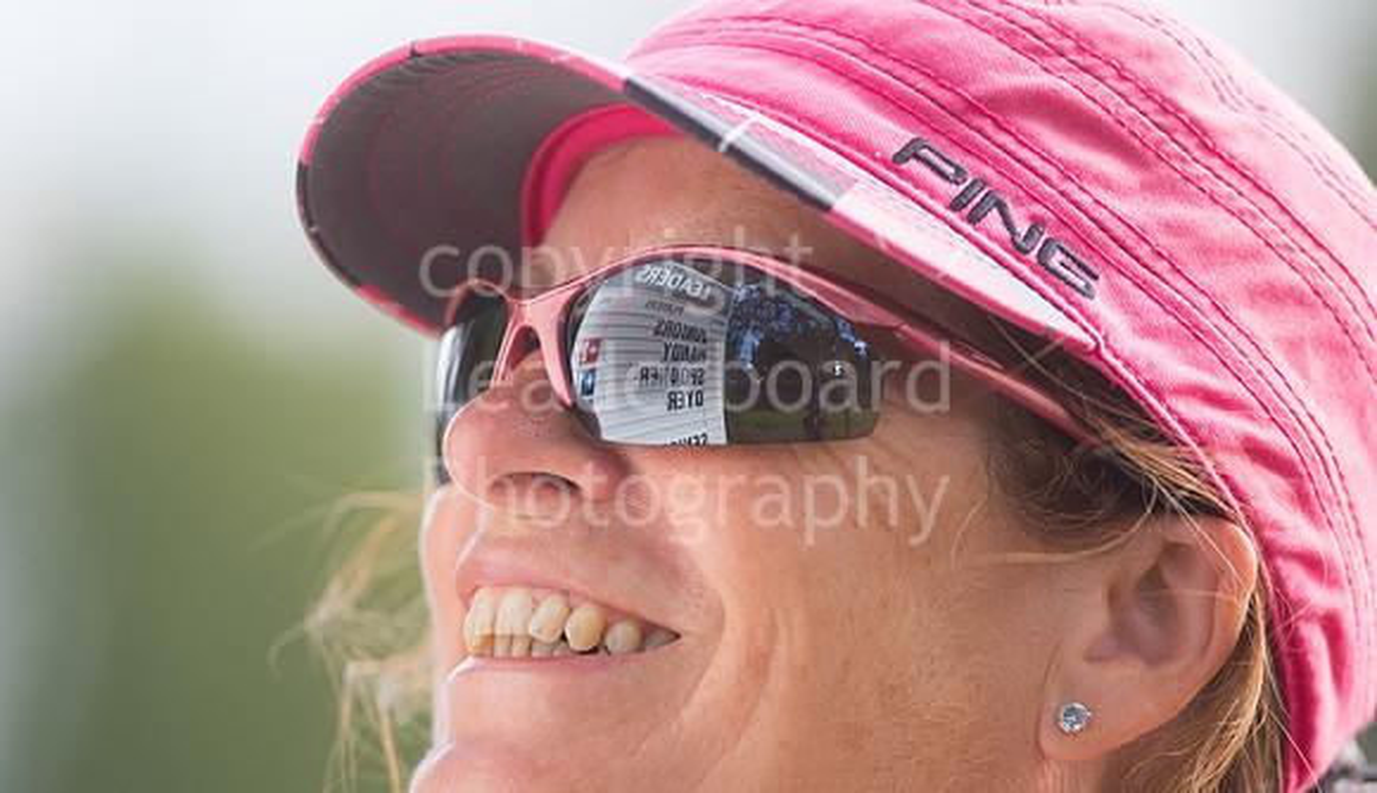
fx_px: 14858
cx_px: 572
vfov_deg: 3.1
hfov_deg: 5.3
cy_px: 469
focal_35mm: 405
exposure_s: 1/1600
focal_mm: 300
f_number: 4
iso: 500
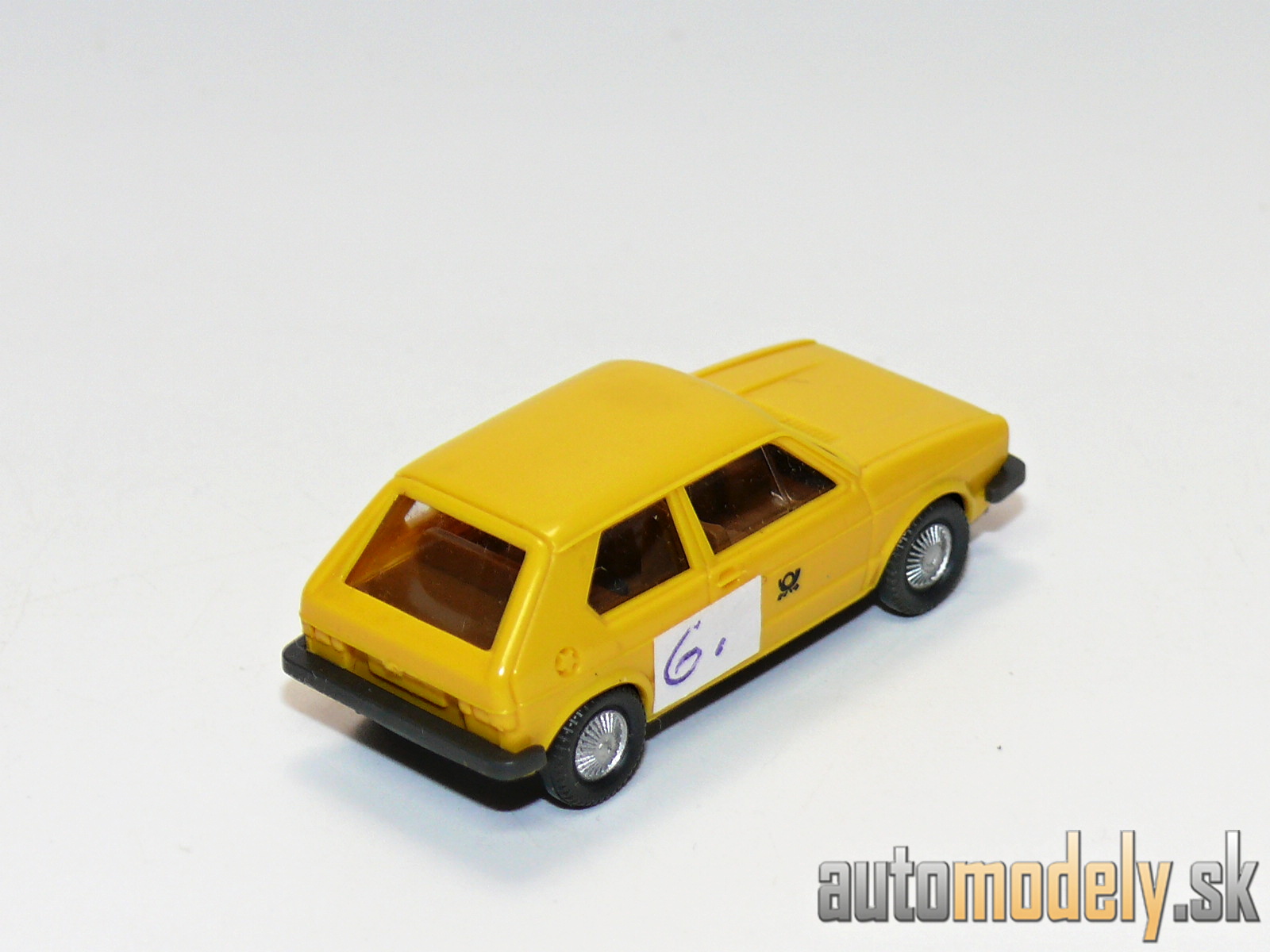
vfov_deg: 10.7
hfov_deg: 14.2
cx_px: 635
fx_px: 5100
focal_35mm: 139
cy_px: 476
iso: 100
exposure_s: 1/30
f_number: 4
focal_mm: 16.4
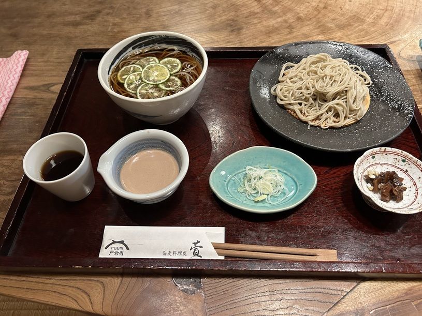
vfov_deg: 53.1
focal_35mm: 26
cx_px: 211
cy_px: 158
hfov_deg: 67.3
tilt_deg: -54.3
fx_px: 317
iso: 500
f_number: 1.5
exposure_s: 1/40
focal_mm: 5.7
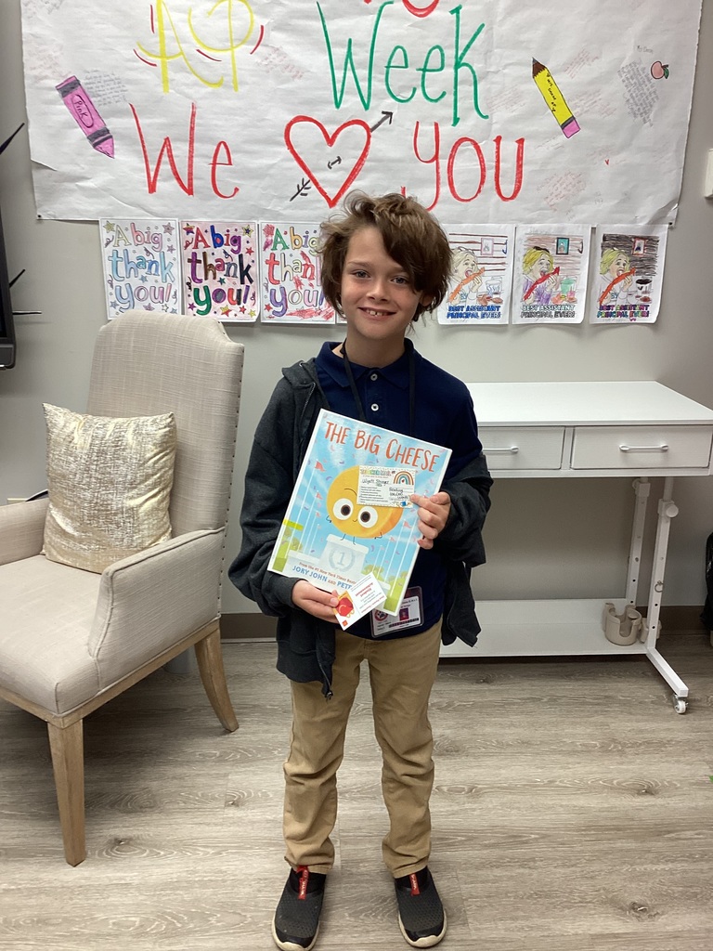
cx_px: 356
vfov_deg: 58.4
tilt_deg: -18.0
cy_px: 476
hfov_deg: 45.4
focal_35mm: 31
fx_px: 851
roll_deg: +0.6
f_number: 2.4
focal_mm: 3.3
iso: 64
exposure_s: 1/60
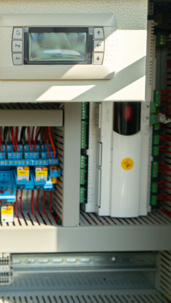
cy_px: 139
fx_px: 411
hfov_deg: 21.9
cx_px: -29
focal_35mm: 51
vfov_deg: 40.6
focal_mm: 29
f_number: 4
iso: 100
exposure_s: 1/320
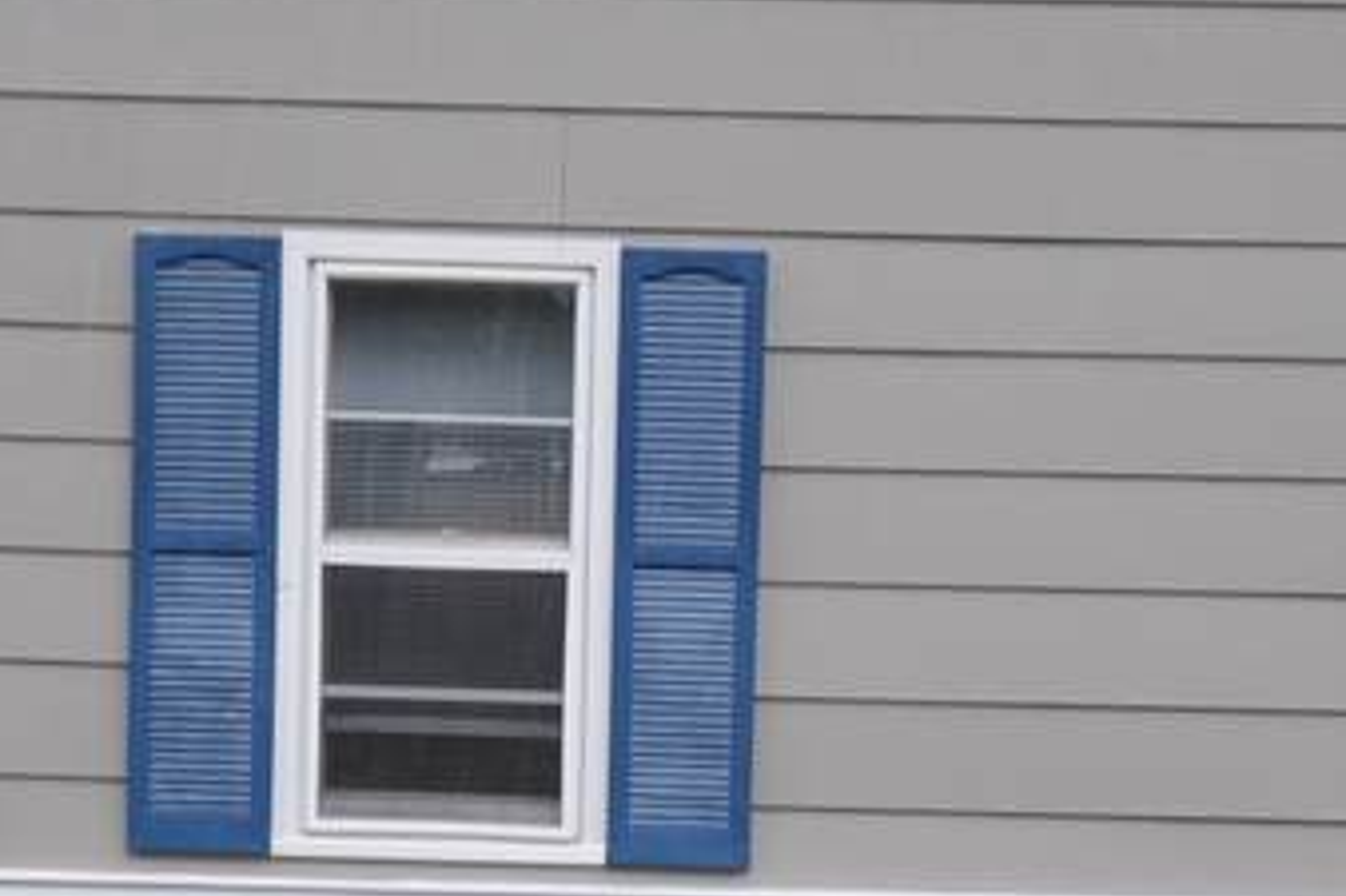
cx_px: 665
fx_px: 4032
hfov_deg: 19.0
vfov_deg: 12.4
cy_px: 1027
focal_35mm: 108
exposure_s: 1/80
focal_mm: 19
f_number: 4.5
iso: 200
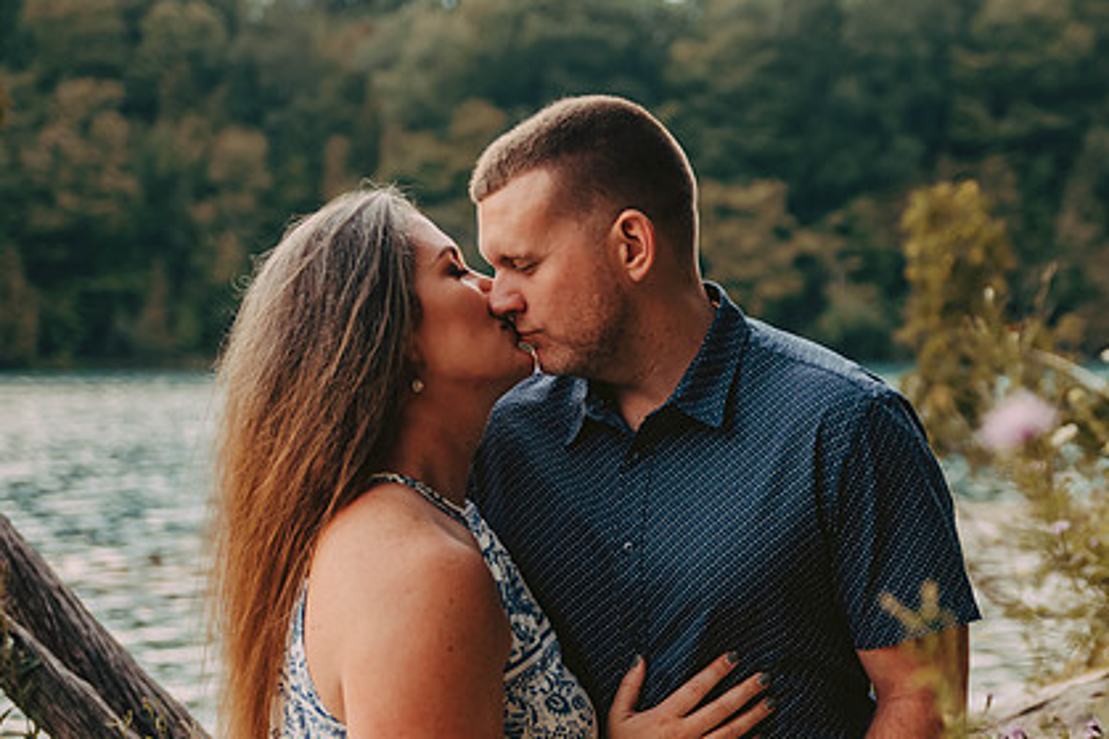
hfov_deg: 28.0
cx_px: 704
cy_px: 489
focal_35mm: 72
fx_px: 2217
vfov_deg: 18.9
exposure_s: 1/400
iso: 640
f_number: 2.8
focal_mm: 52
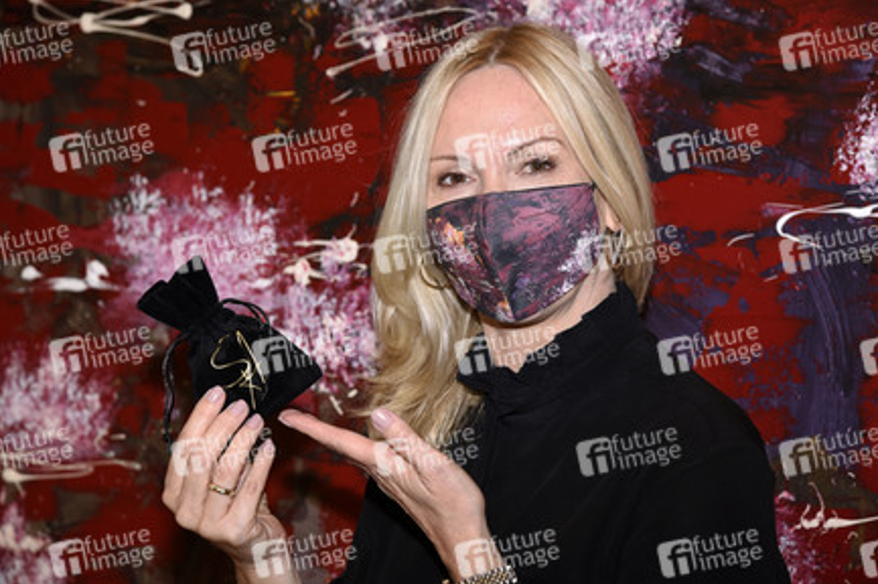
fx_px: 2486
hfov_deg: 20.0
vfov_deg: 13.4
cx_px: 453
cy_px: 300
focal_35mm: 102
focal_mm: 98
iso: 640
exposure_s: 1/100
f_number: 6.3
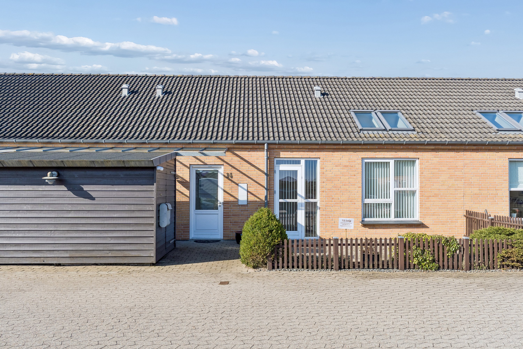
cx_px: 262
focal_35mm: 27
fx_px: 392
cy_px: 174
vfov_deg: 47.9
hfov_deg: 67.4
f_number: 8
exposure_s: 1/500
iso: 250
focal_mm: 18
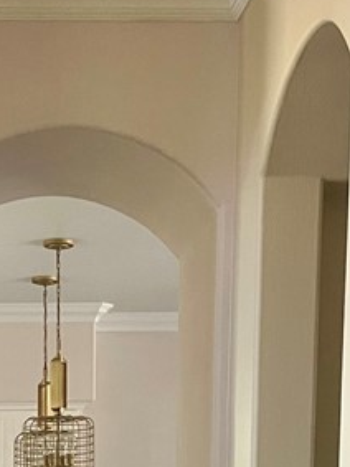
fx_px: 1268
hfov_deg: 15.4
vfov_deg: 17.9
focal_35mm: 94
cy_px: 767
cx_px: -10
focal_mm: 5.1
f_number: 1.6
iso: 160
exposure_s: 1/60
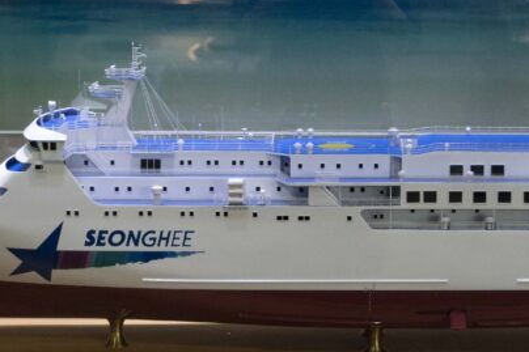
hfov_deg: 19.5
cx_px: 388
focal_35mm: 104
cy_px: 150
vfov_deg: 13.1
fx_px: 1528
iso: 4000
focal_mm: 41
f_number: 5
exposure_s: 1/160
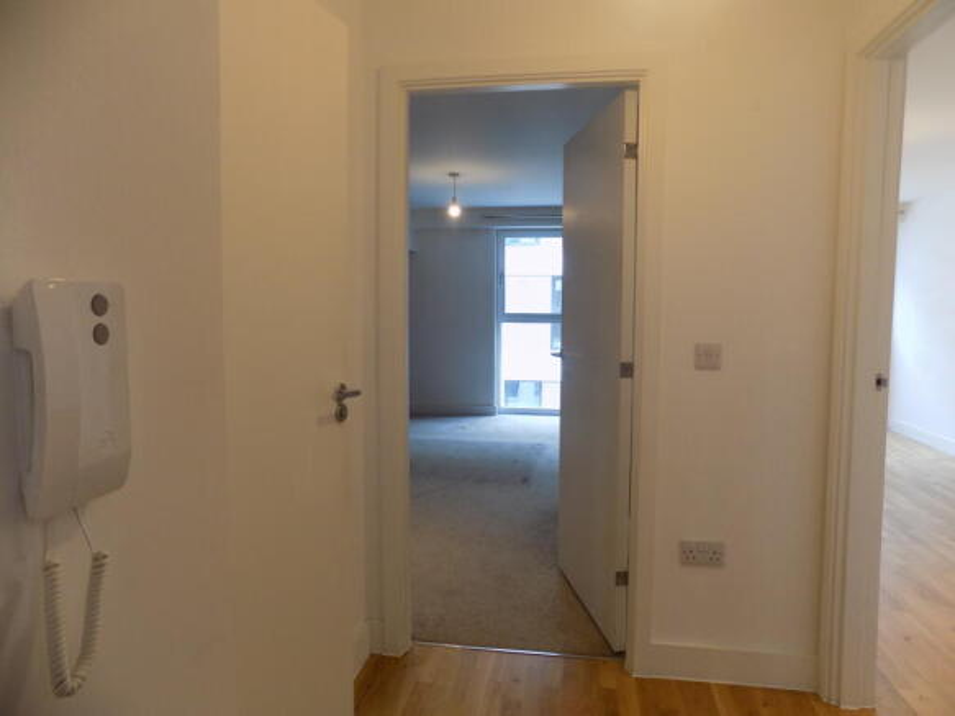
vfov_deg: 58.9
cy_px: 358
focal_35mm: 23
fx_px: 634
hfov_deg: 73.9
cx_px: 478
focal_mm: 4
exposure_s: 1/30
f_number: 3.1
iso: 125
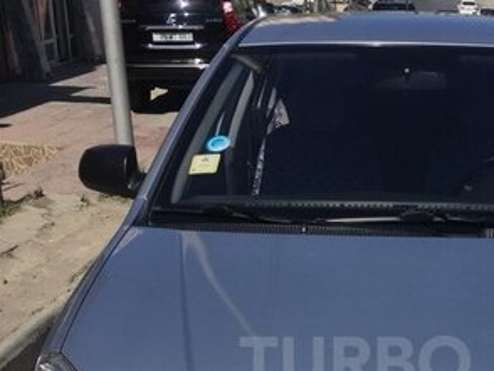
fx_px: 928
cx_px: 412
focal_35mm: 65
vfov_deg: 21.9
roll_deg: -1.2
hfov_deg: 29.0
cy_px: 362
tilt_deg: -22.9
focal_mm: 4.15
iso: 32
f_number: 2.2
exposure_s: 1/5650
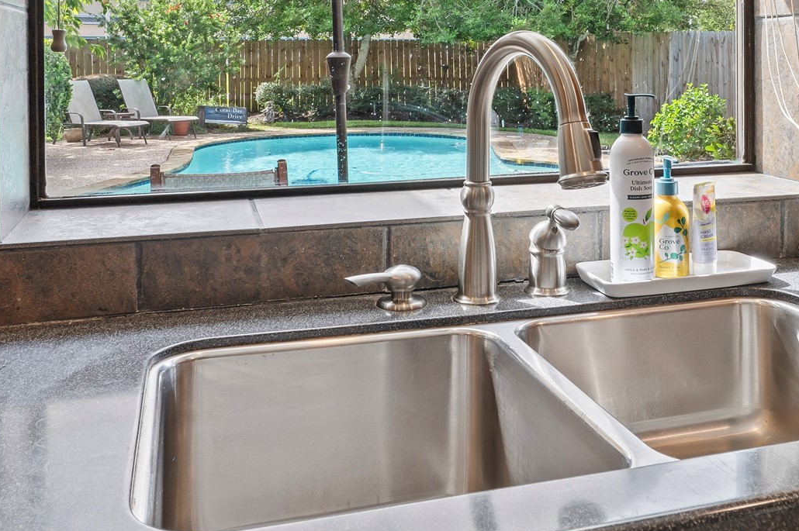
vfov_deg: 33.3
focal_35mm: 38
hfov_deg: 50.3
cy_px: 58
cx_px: 487
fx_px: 843
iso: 125
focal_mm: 18
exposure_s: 1/13
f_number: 6.3
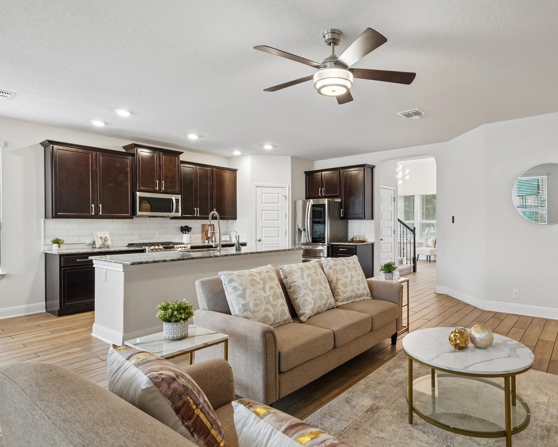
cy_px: 226
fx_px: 330
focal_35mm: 20
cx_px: 343
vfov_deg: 68.1
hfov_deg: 79.1
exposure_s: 1/13
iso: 800
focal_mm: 17
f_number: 10
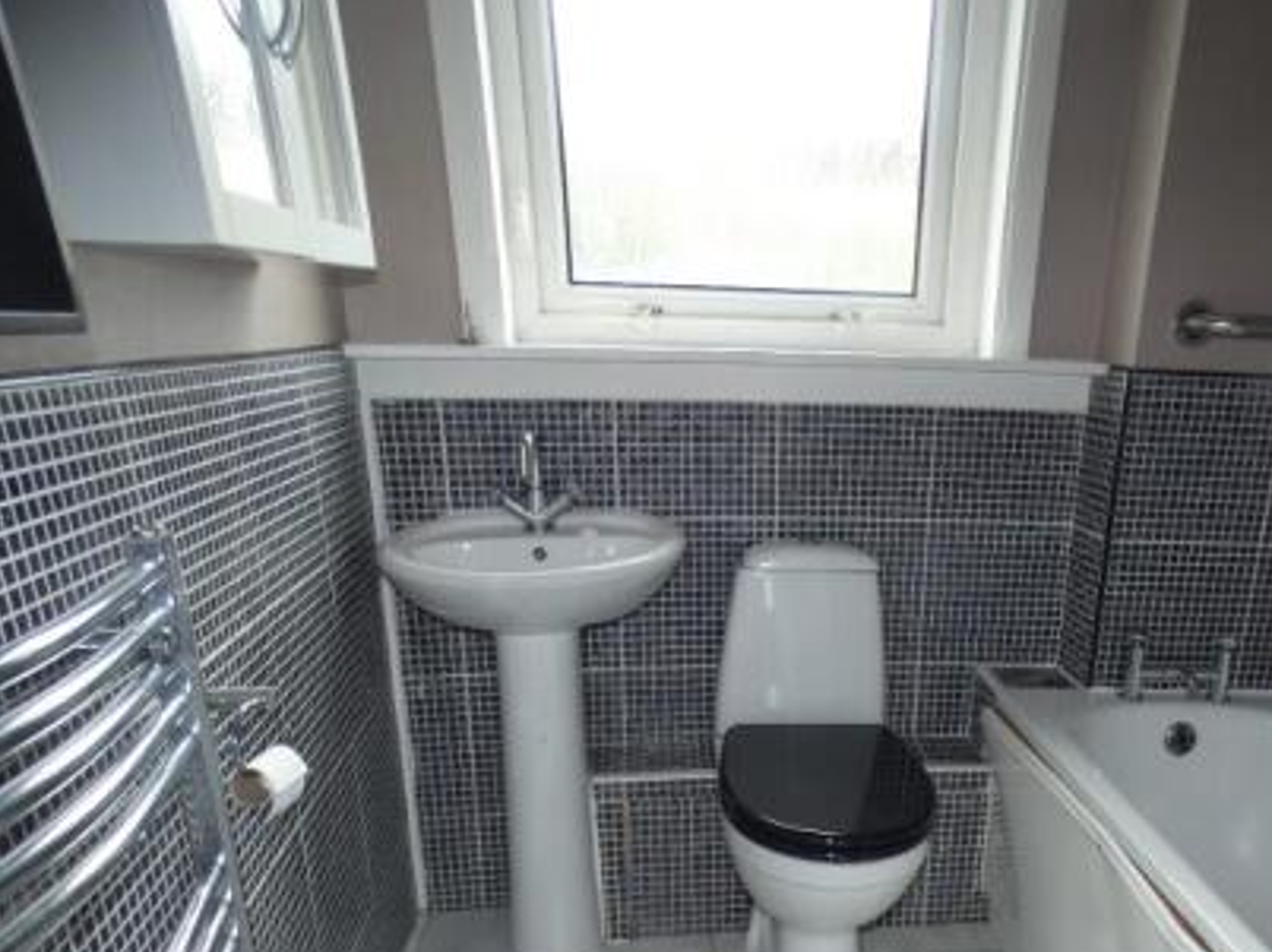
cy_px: 675
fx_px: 1065
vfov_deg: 47.0
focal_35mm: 29
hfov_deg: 60.7
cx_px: 812
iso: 100
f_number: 2.8
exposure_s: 1/60
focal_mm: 3.6
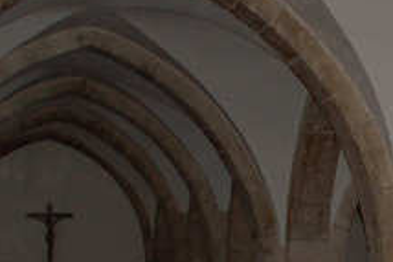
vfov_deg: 10.7
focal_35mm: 126
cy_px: 334
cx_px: 343
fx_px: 1376
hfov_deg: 16.1
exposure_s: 1/60
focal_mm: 18
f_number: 3.5
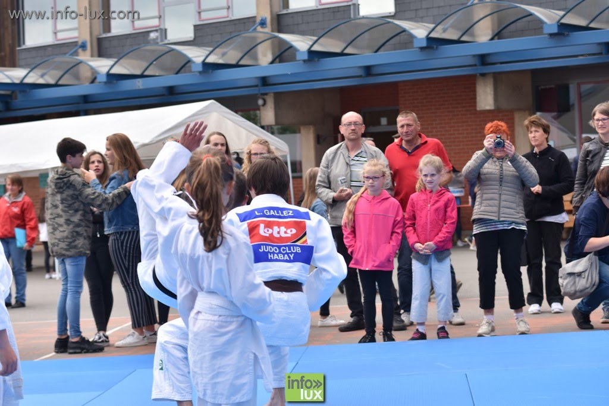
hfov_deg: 22.6
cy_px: 203
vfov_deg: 15.2
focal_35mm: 90
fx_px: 1523
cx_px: 304
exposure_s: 1/500
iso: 100
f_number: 4
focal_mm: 60
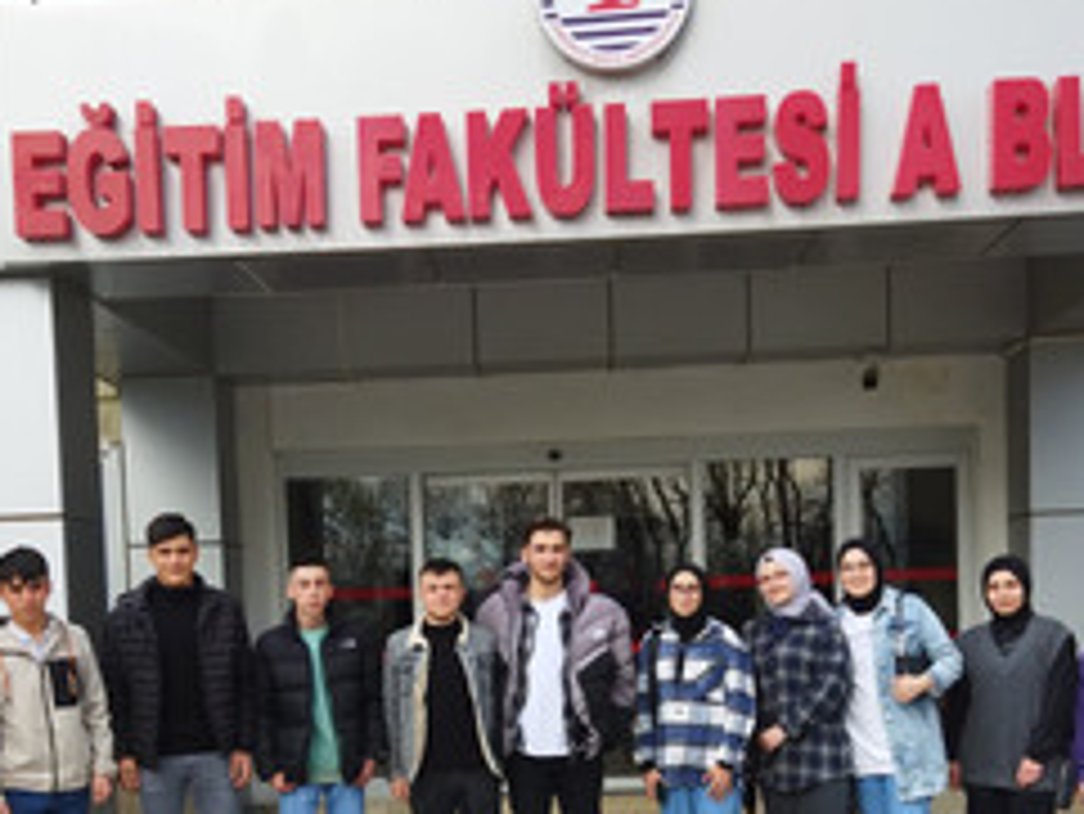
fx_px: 1755
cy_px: 704
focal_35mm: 56
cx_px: 454
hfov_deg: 34.3
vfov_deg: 25.5
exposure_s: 1/927
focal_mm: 4.71
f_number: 1.79
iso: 100
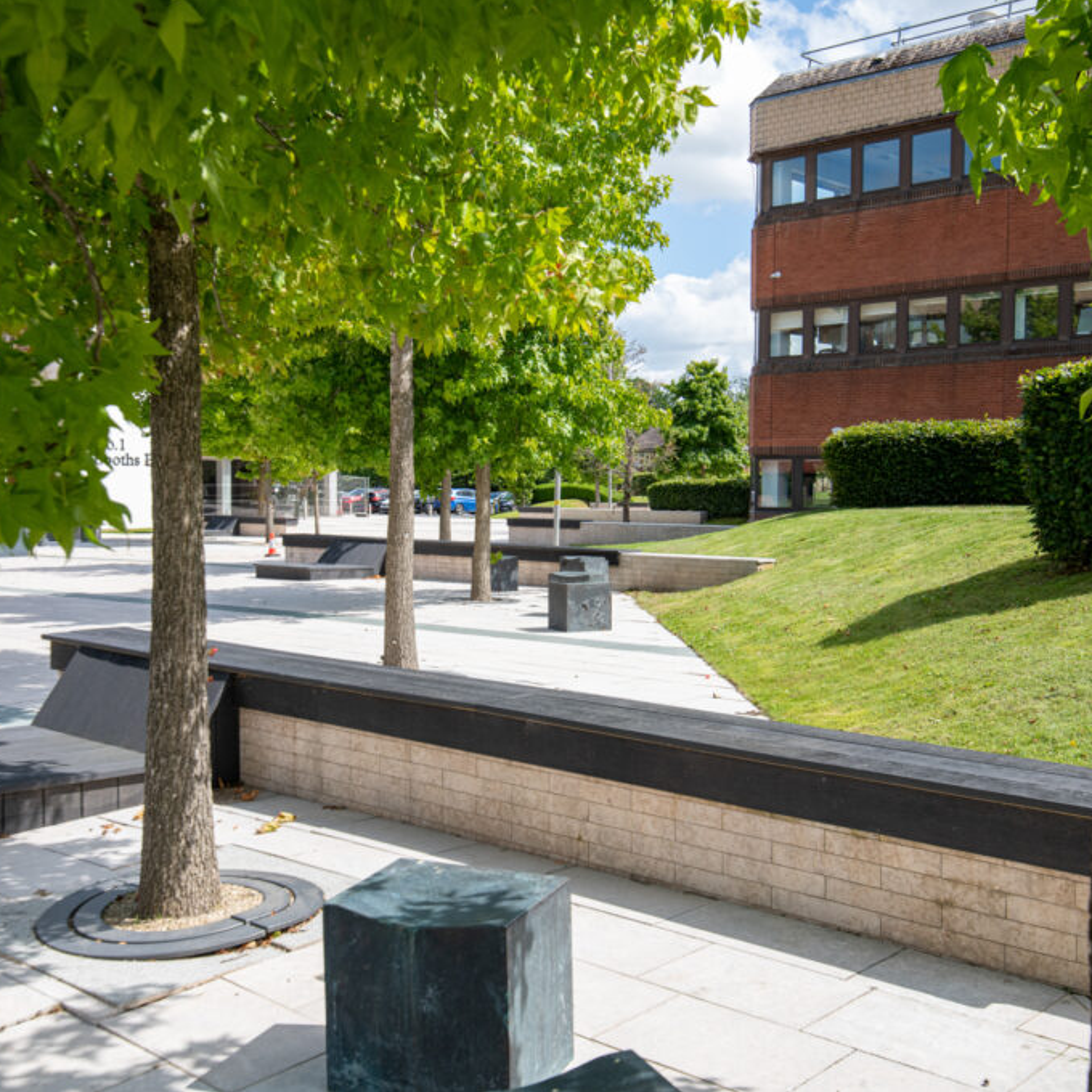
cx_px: 490
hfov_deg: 42.8
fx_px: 1392
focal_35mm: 39
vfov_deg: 42.8
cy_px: 537
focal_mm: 30
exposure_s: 1/320
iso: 200
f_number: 8
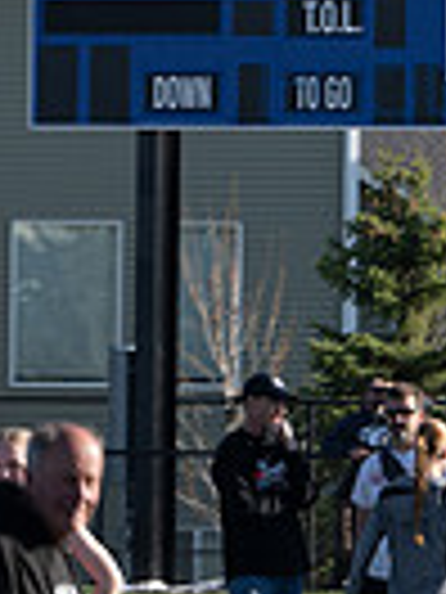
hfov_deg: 2.0
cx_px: 667
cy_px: -148
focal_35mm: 739
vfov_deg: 2.7
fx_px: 12695
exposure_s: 1/1250
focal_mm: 150
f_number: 3.5
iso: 160
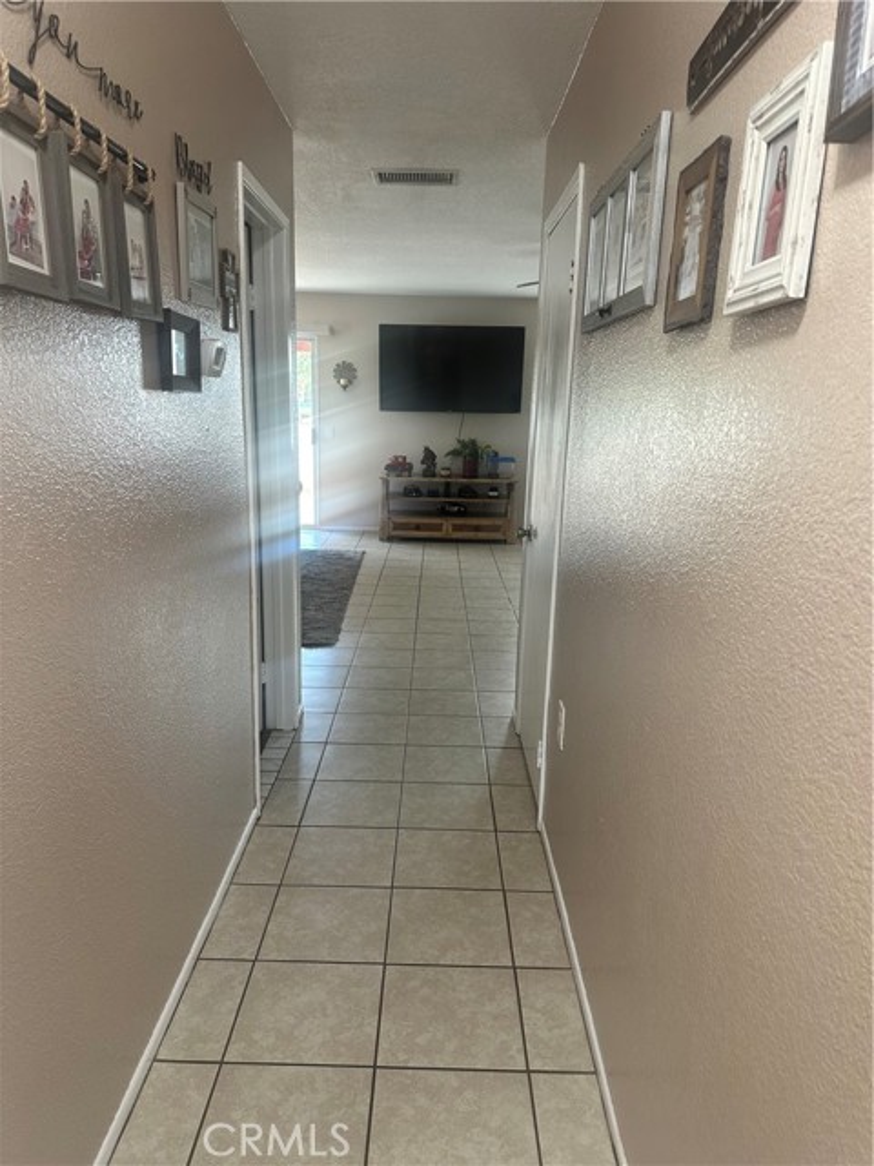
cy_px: 583
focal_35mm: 24
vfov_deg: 71.6
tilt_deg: -11.3
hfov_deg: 56.8
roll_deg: -1.8
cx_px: 437
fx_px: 808
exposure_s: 1/60
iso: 160
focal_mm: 6.86
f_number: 1.78
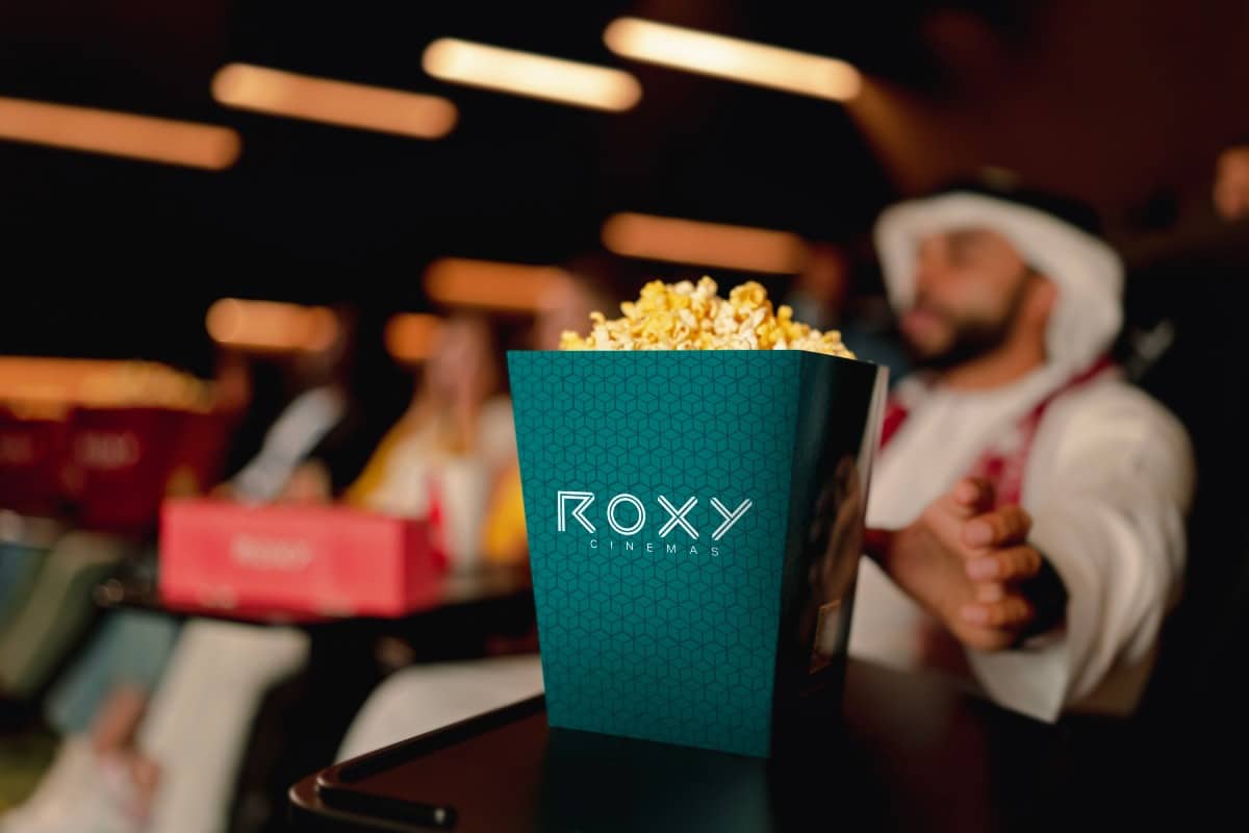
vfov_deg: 37.9
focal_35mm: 35
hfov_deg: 54.4
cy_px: 416
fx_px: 1214
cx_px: 624
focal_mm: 35
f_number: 1.4
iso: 500
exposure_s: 1/125
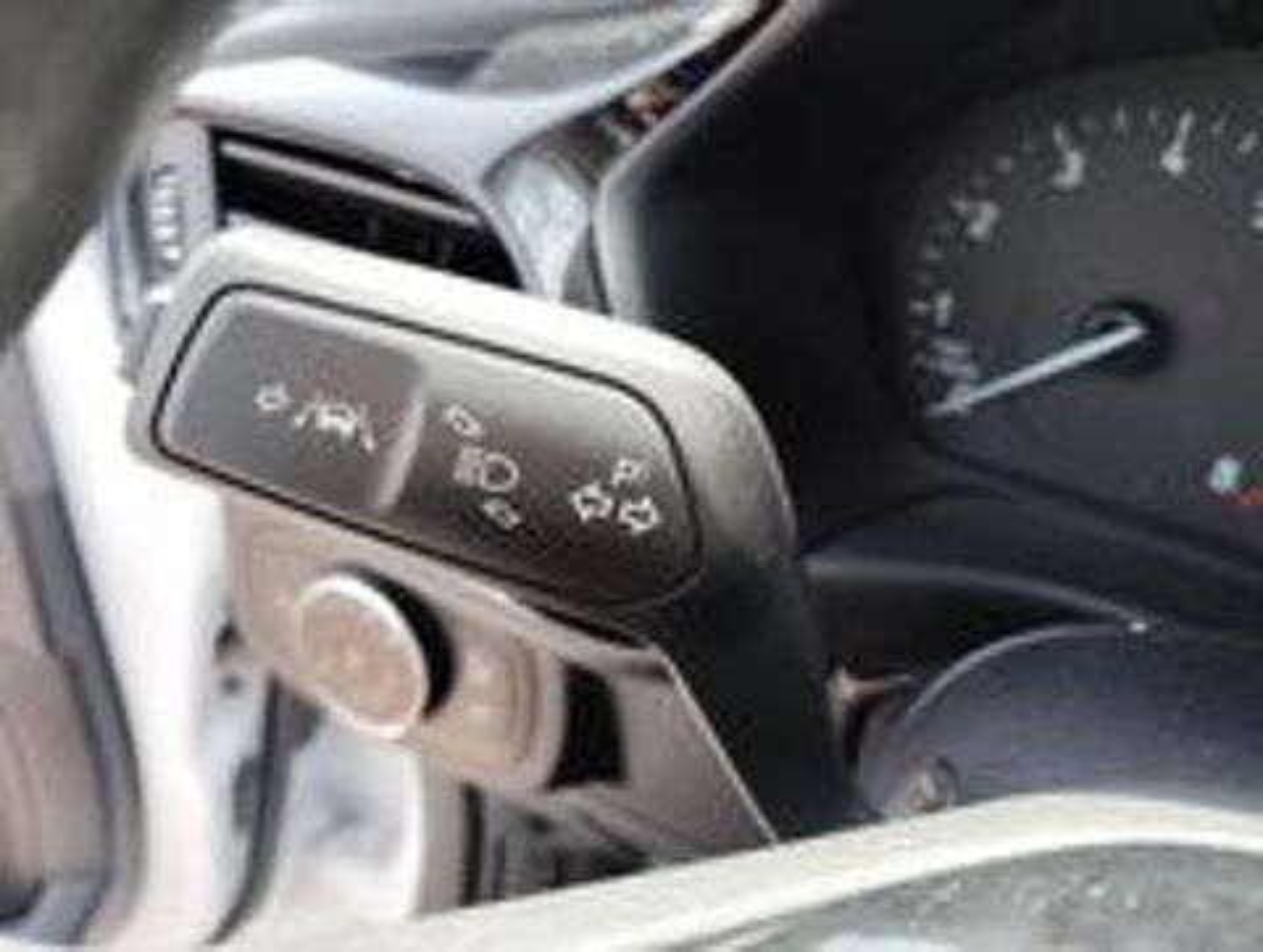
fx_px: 1060
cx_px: 632
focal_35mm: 29
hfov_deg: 61.6
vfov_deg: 48.4
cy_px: 476
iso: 50
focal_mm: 4.25
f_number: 1.8
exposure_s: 1/126
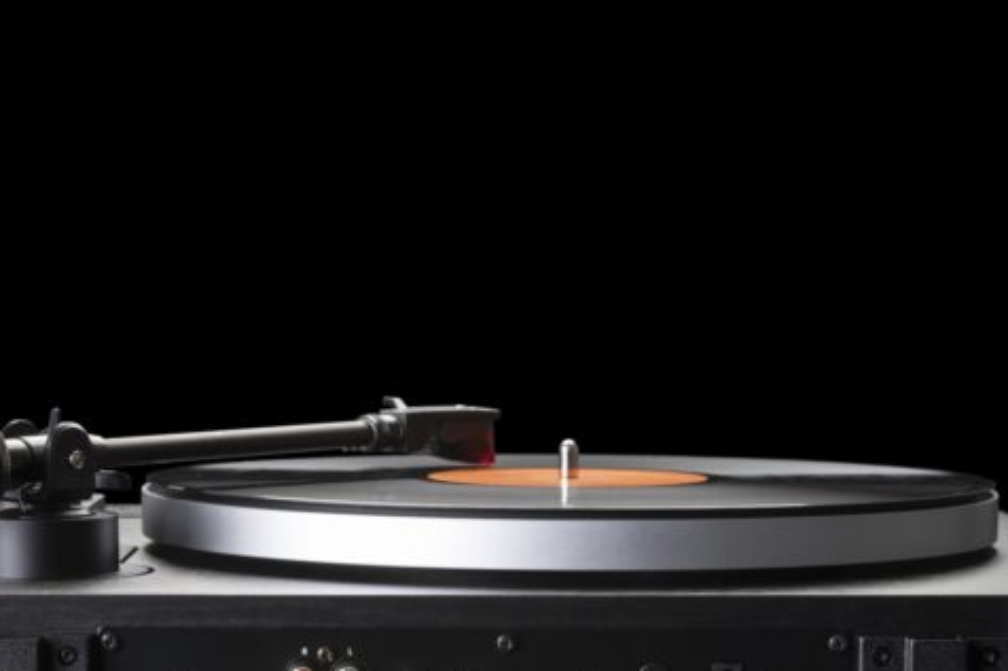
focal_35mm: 113
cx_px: 468
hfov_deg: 18.1
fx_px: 3163
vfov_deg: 12.1
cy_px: 533
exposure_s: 1/125
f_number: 14
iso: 100
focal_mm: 70
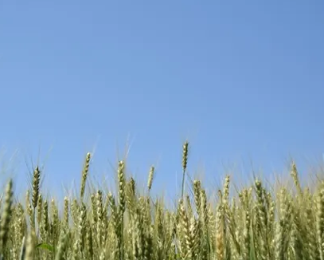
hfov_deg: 23.0
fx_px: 796
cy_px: 120
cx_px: 127
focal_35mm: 83
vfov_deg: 18.5
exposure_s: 1/2500
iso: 250
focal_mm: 40
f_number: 5
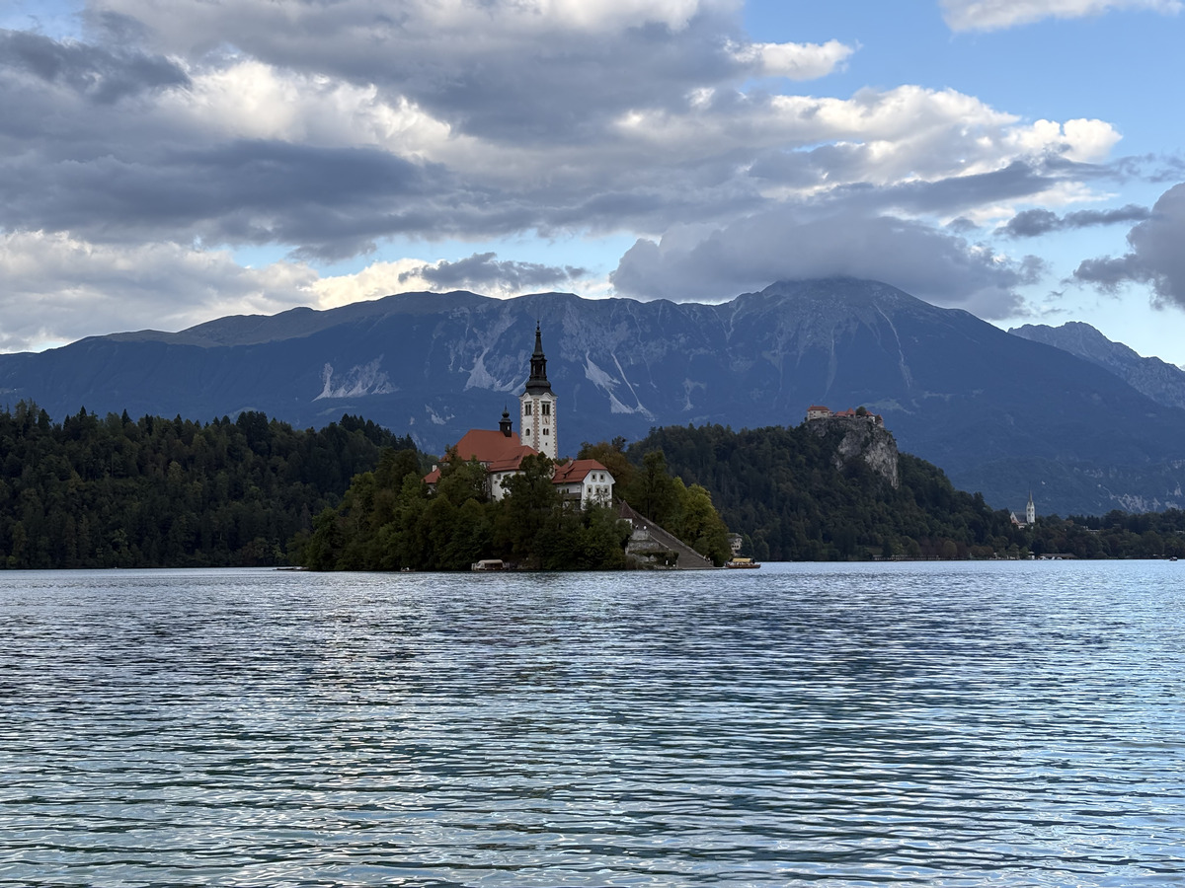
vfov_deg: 28.0
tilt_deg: +3.7
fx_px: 1780
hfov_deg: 36.8
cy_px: 444
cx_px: 592
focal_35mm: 52
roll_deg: +0.7
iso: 50
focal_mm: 5.96
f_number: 1.6
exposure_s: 1/435
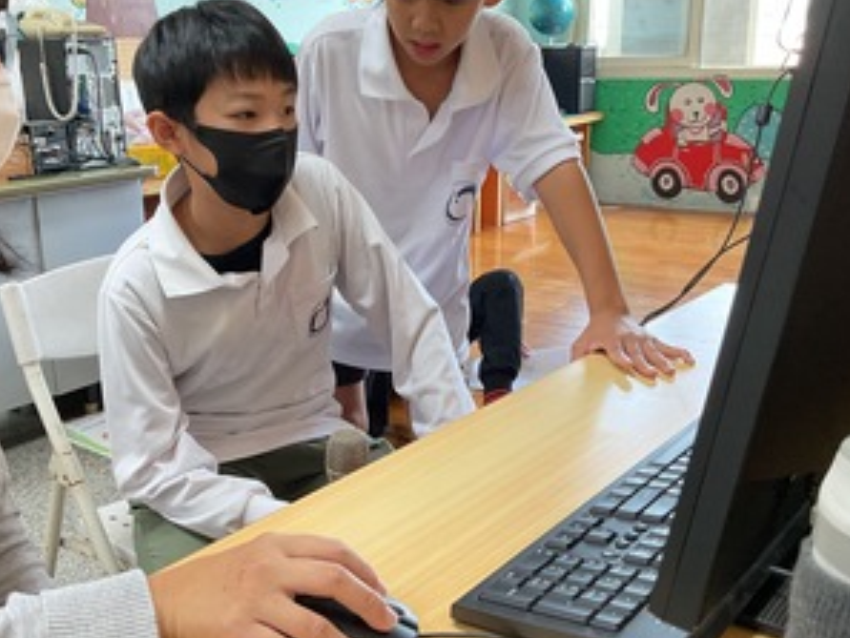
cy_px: 312
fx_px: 958
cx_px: 338
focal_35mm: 39
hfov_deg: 47.6
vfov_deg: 36.8
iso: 80
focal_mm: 3
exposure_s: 1/60
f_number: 1.8
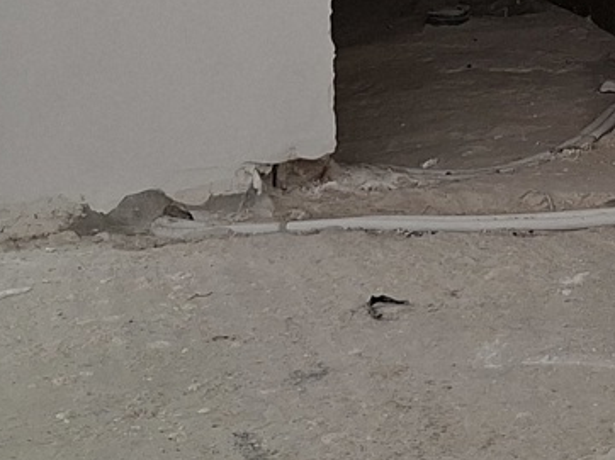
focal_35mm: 122
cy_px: -350
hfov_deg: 15.6
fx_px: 2166
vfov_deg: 11.3
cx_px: 708
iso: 160
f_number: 1.8
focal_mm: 5.54
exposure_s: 1/100
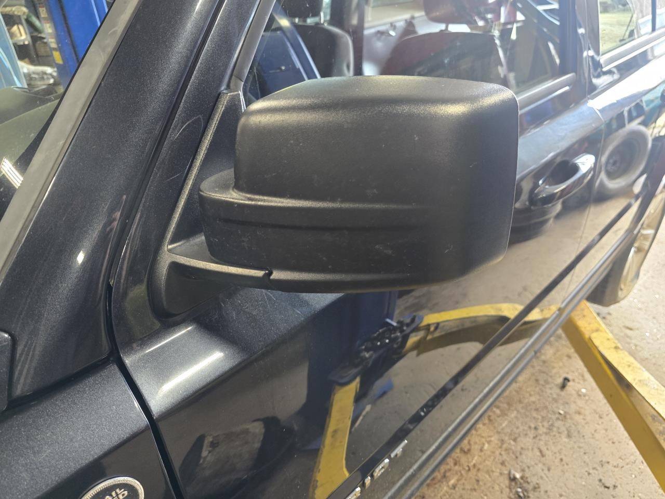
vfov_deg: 58.9
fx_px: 442
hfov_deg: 73.9
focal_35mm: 23
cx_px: 332
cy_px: 250
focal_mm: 6.3
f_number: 1.7
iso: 800
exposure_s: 1/120
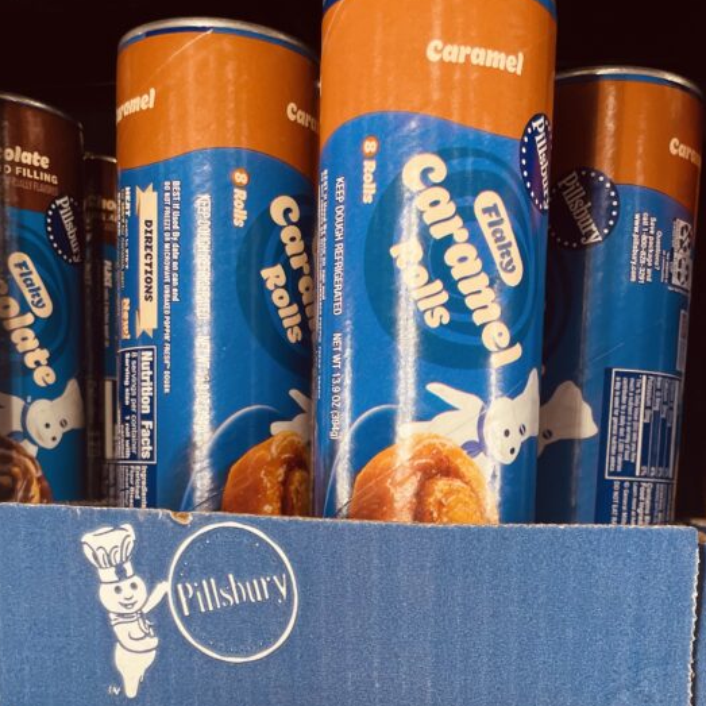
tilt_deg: -4.7
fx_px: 1038
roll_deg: -1.0
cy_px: 595
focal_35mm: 45
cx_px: 387
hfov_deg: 37.5
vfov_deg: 35.9
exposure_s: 1/121
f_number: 1.6
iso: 50
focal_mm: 4.2
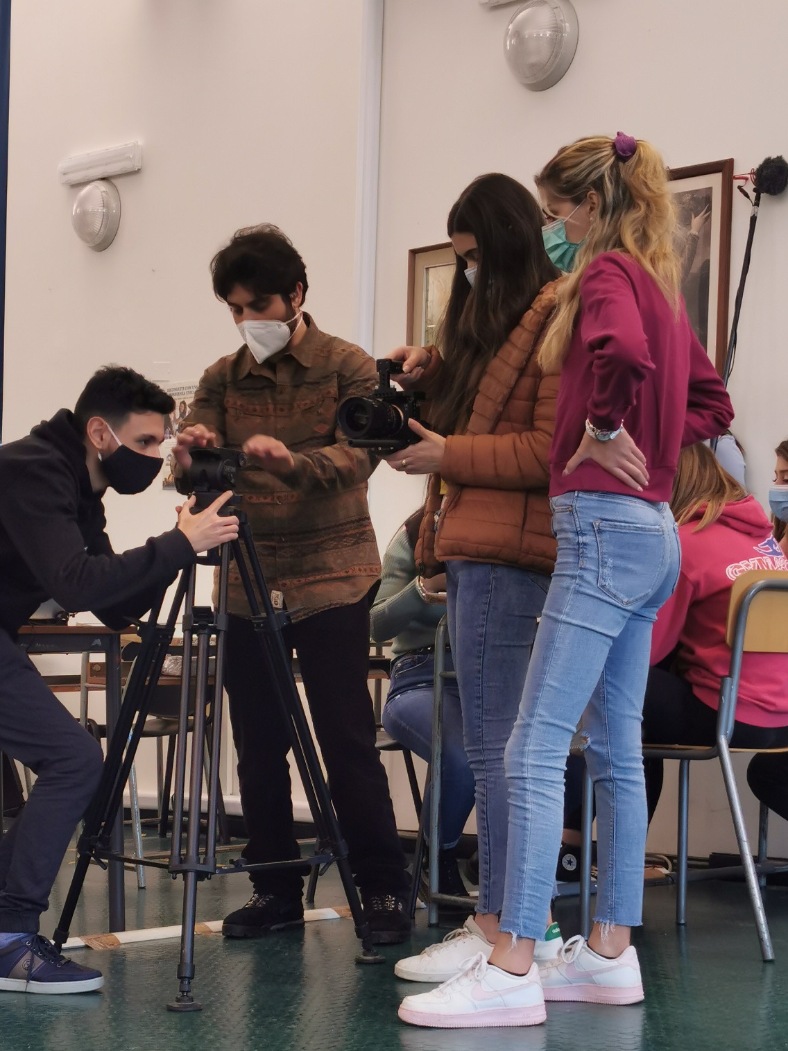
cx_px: 274
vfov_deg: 29.4
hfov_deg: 22.2
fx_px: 2004
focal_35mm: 66
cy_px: 588
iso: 160
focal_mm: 5.56
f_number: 1.6
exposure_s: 1/50
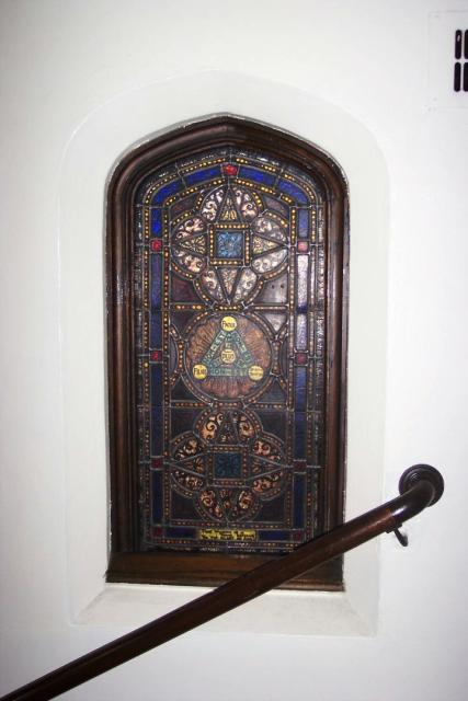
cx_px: 234
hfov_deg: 35.1
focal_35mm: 38
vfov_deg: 50.7
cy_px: 350
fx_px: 741
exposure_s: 1/30
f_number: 2.8
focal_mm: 8
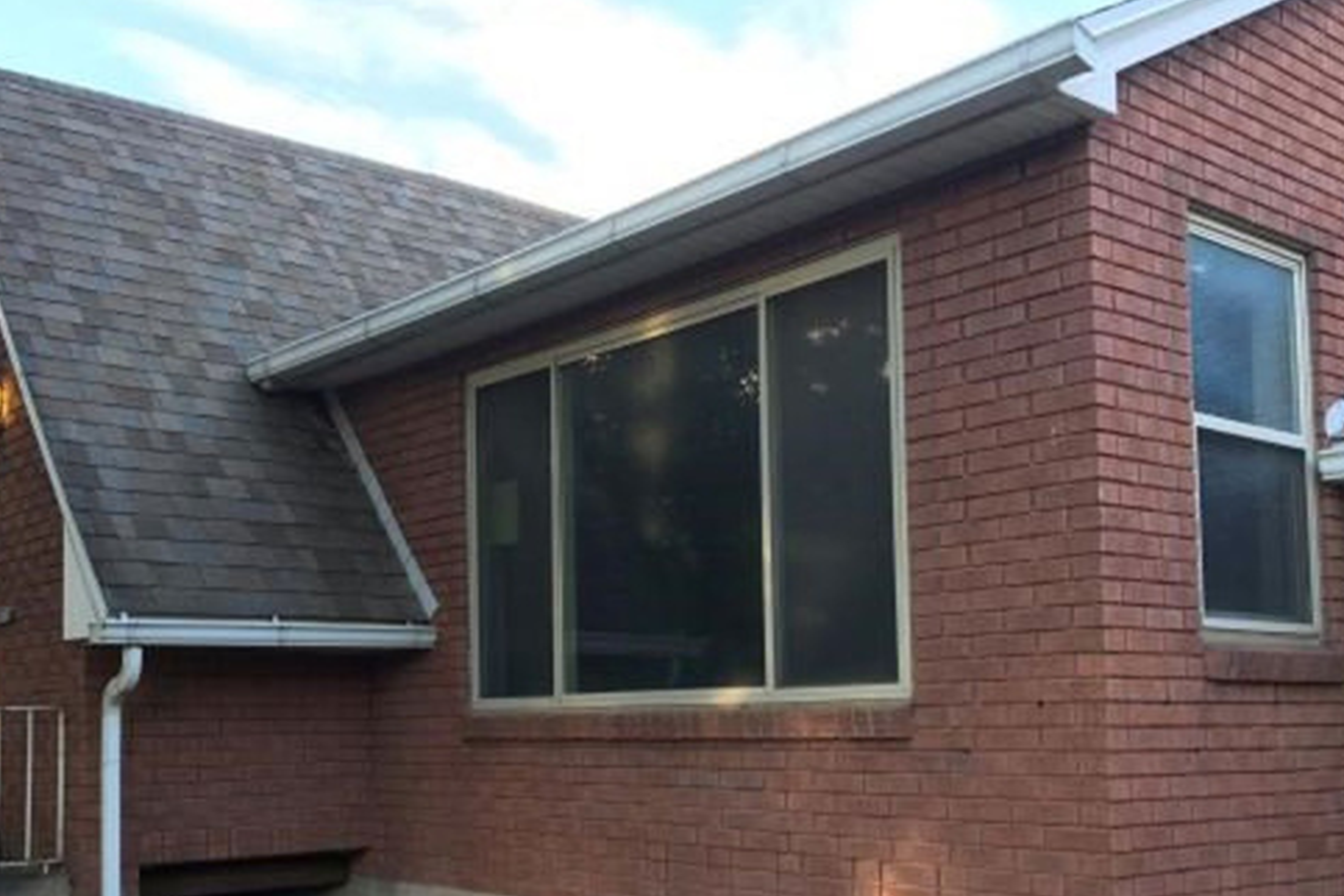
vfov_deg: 32.9
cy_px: 651
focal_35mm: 40
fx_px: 1493
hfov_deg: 48.0
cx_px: 495
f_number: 2.2
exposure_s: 1/60
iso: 32
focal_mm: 4.15
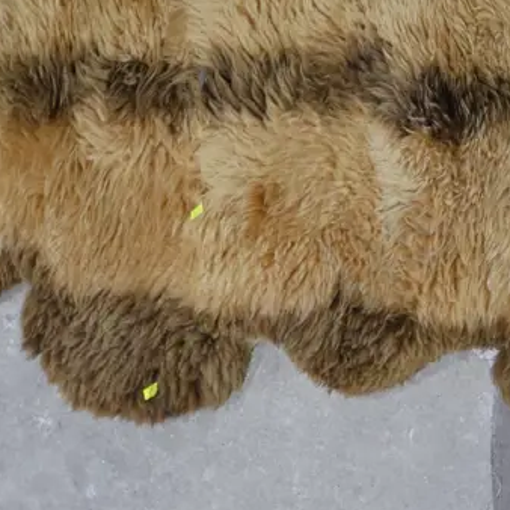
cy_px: 134
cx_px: 545
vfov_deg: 19.0
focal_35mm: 91
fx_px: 1517
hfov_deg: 18.4
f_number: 4
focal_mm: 17
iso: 320
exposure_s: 1/60
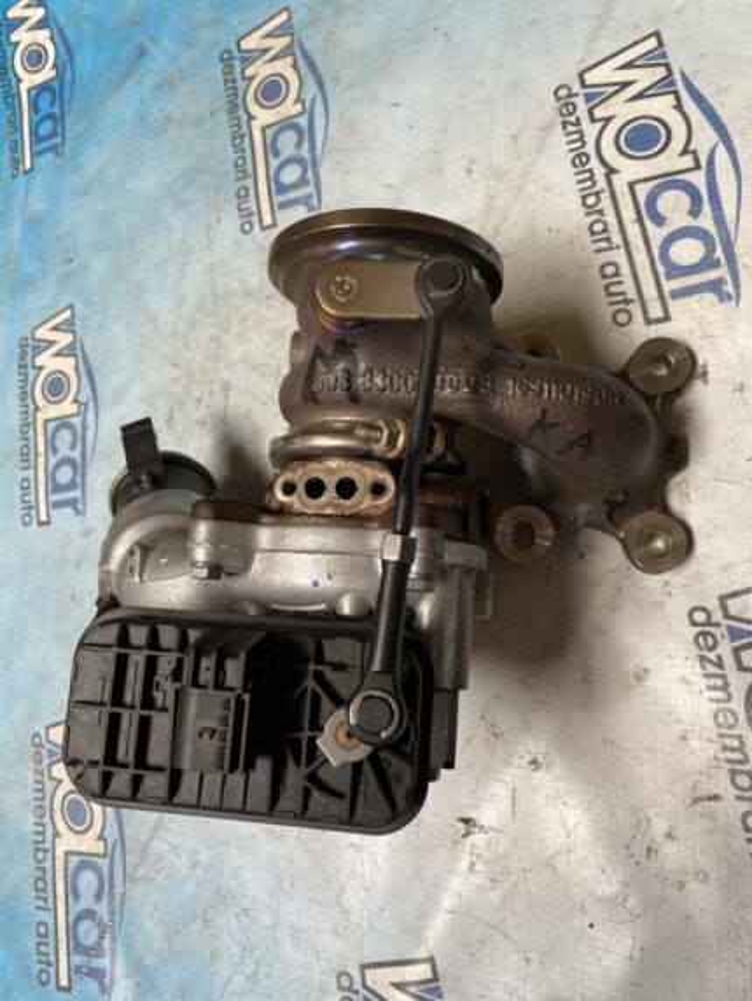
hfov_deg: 53.1
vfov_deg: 67.3
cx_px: 376
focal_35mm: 26
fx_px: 753
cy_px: 500
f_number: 1.8
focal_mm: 4.25
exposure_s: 1/121
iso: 100
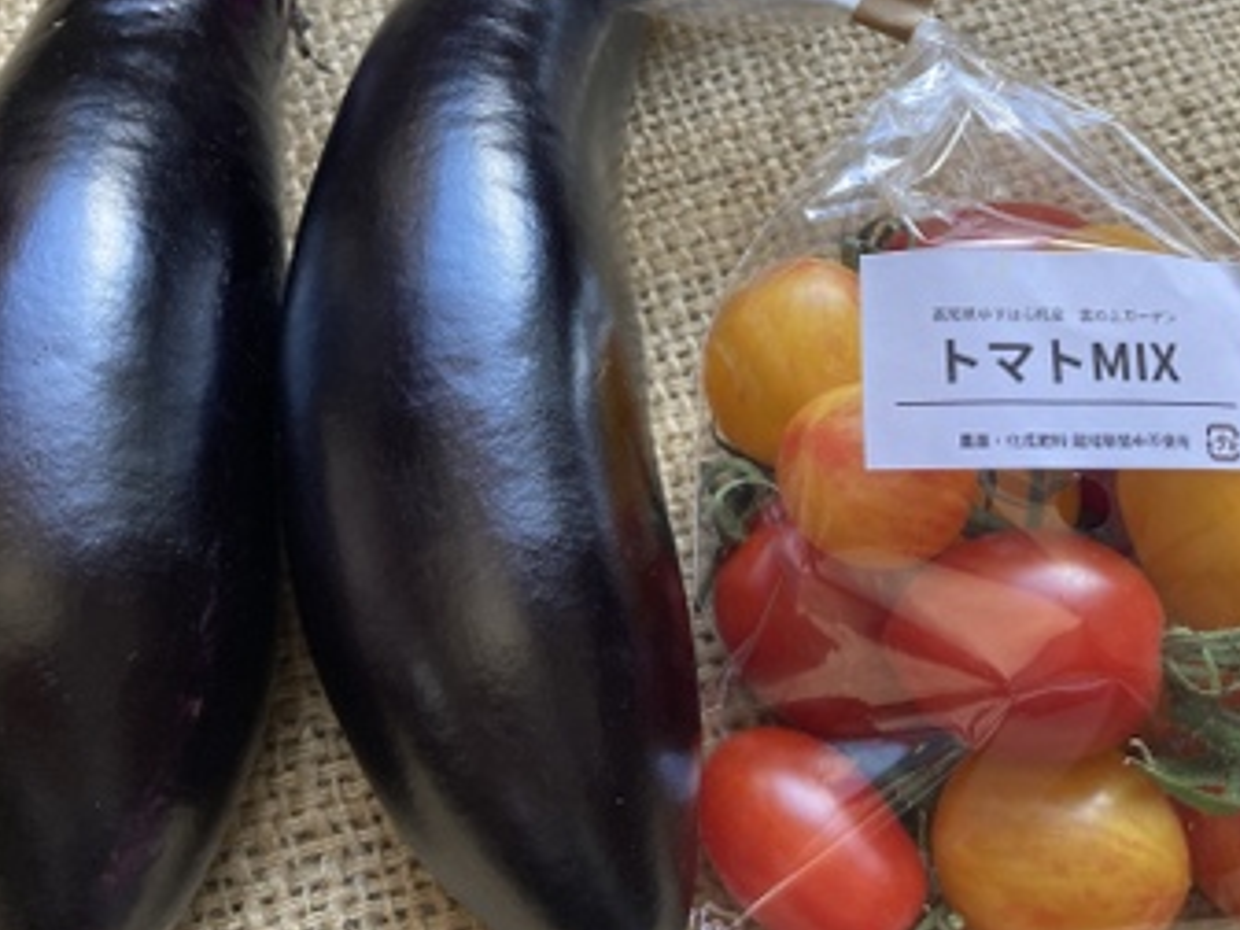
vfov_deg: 35.7
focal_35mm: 40
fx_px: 1433
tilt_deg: -61.9
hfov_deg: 46.8
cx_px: 620
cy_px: 328
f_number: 1.8
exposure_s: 1/109
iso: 80
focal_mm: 3.99
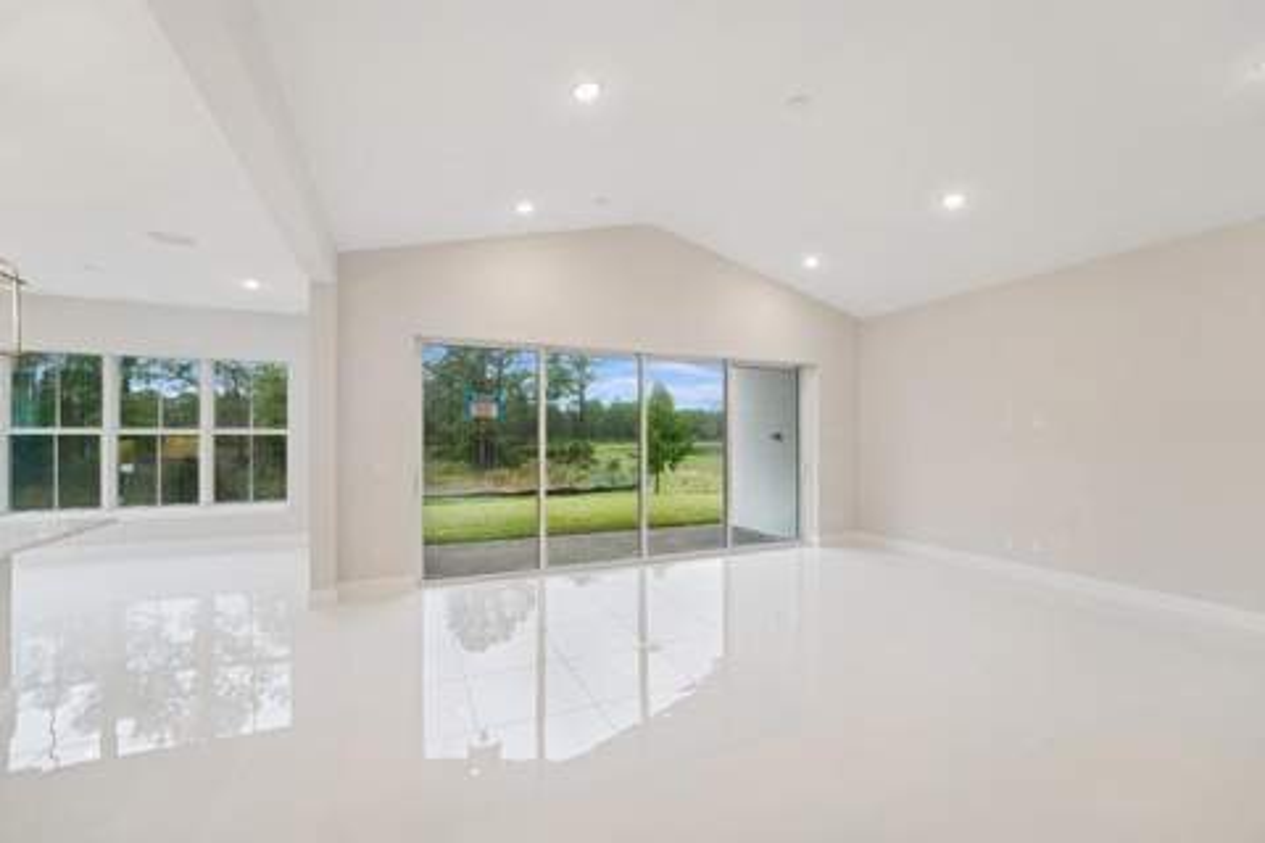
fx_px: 492
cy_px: 422
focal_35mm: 14
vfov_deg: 81.2
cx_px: 632
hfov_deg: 104.3
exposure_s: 1/30
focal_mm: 14
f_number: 8
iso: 160
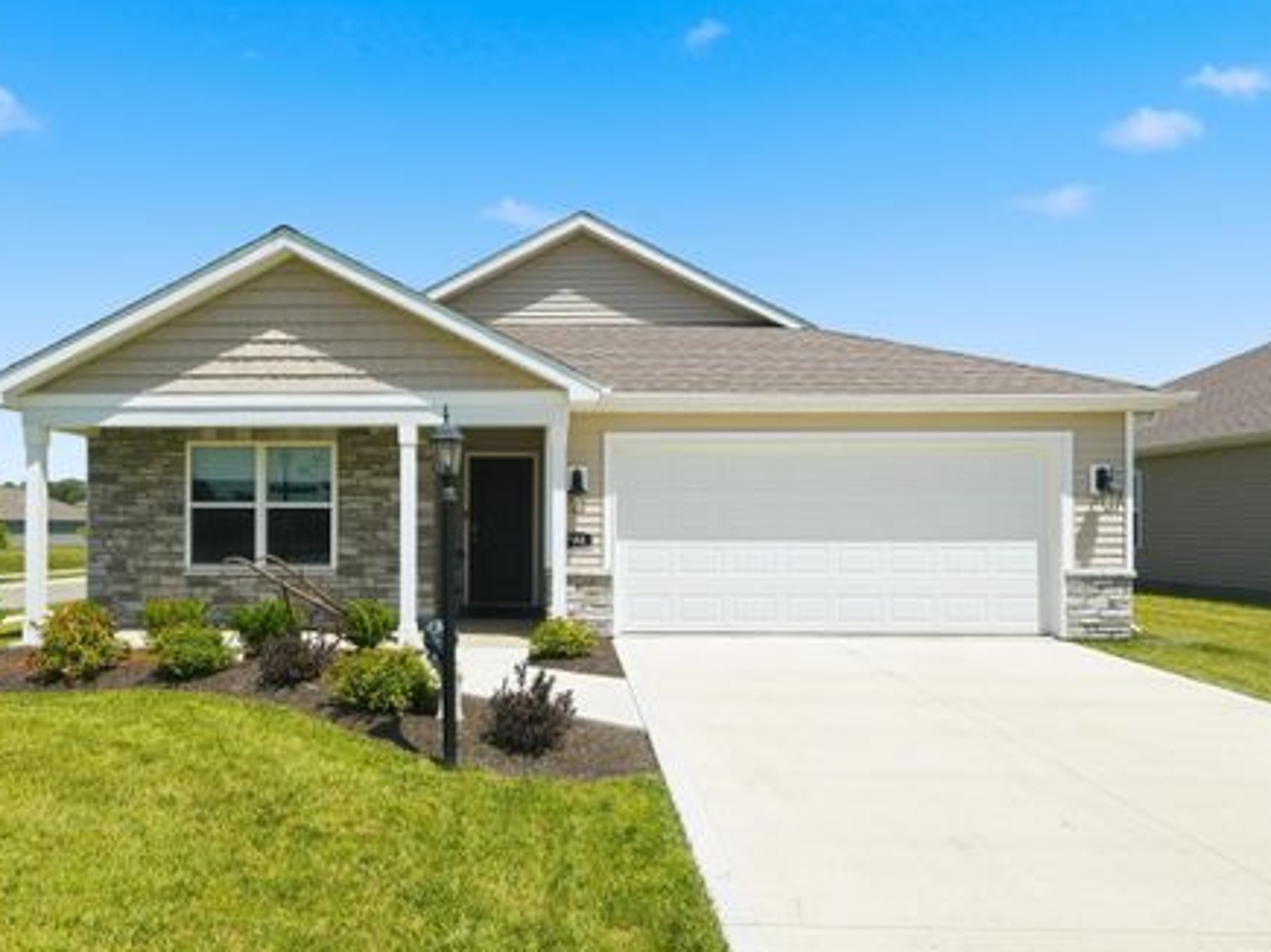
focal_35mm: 22
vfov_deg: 62.1
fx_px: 791
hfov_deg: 77.1
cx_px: 549
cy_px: 477
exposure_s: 1/4000
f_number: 4
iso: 800
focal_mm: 13
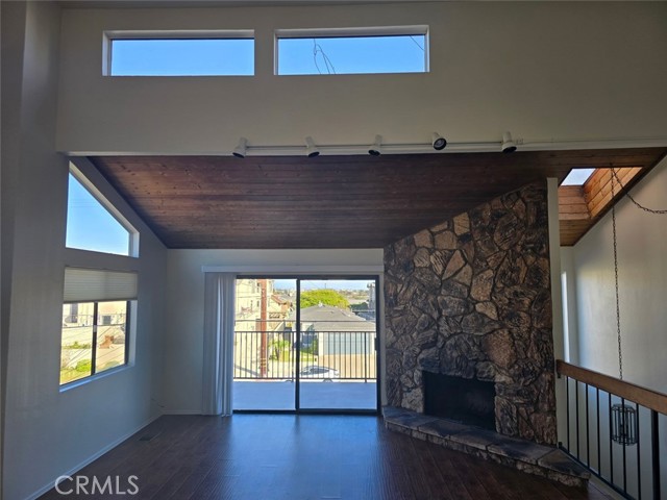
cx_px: 334
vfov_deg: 58.9
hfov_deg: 73.9
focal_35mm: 23
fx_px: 443
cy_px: 250
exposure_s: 1/184
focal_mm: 6.3
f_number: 1.7
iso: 12
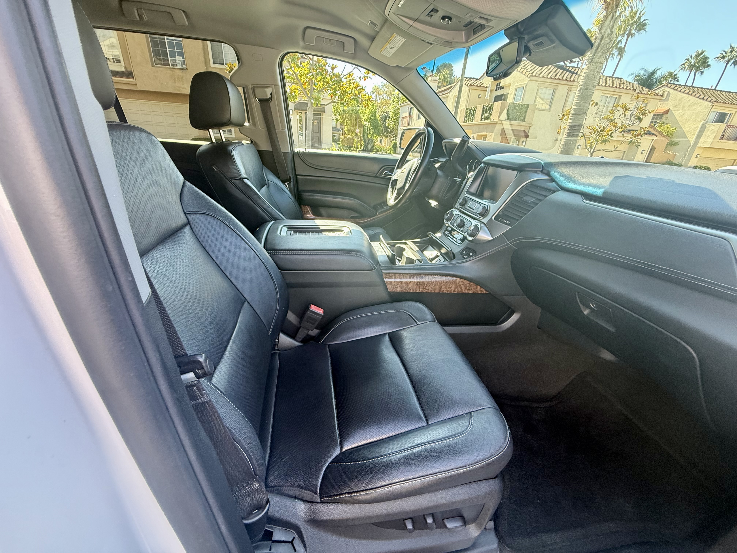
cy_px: 276
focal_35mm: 14
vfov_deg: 85.7
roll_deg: -4.8
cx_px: 368
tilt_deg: -24.3
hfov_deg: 102.1
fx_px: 298
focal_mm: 2.22
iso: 160
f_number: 2.2
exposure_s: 1/99
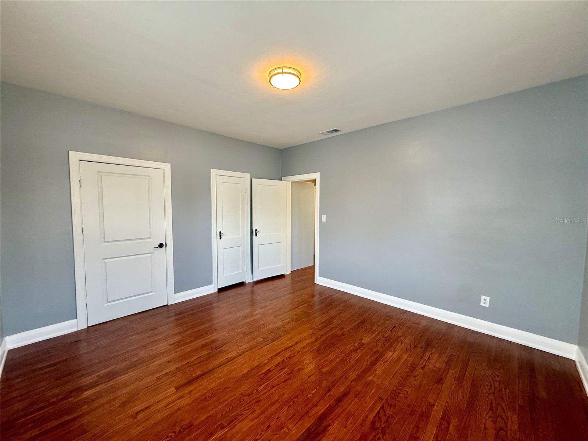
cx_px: 294
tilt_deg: -2.9
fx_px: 238
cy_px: 220
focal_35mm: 14
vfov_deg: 85.7
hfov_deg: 102.1
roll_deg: -0.5
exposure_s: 1/120
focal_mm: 2.22
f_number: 2.2
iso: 125
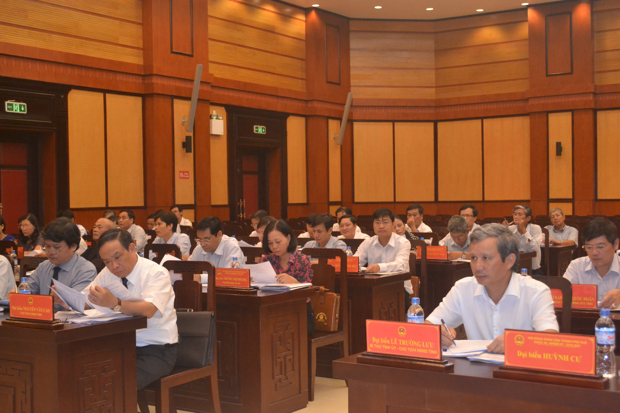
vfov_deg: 28.1
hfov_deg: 41.1
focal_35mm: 48
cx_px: 310
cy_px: 206
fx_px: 827
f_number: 4.8
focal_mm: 32
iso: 2500
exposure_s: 1/60
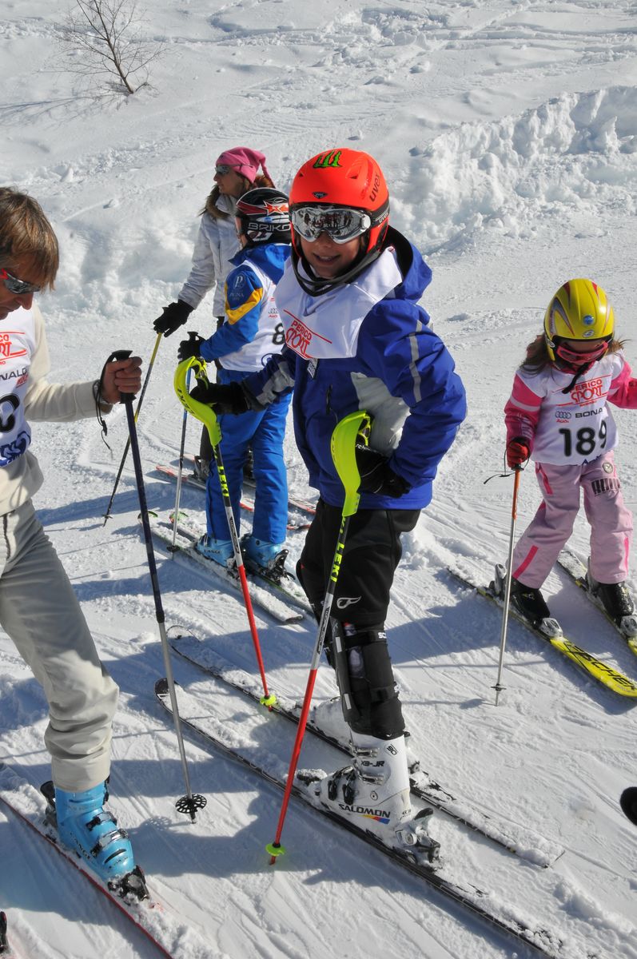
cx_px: 318
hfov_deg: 36.8
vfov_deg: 53.2
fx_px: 958
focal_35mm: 36
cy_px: 480
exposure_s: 1/125
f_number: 25
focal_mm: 24
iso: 200
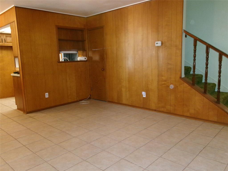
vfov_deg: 49.7
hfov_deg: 63.4
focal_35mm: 28
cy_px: 86
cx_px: 114
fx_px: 184
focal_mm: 5.1
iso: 567
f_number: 3.9
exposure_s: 1/34
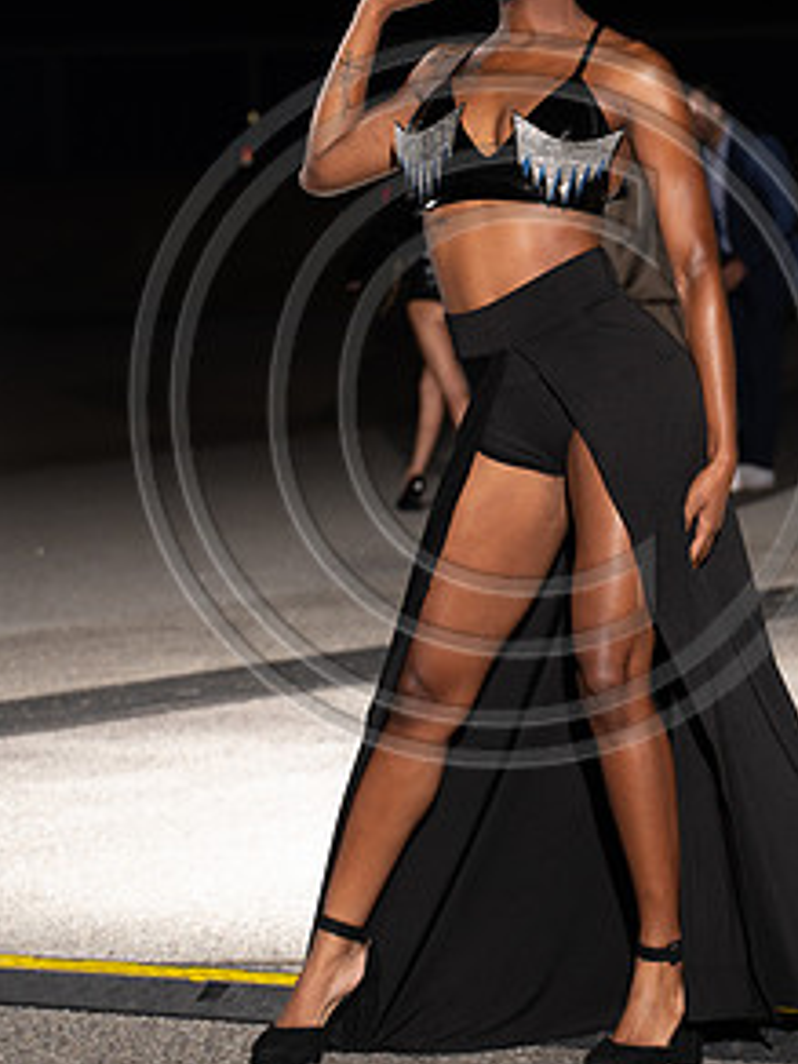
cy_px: 397
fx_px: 5102
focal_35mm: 166
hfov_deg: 8.9
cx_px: 501
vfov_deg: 11.9
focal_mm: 112
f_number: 6.3
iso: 1000
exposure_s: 1/200
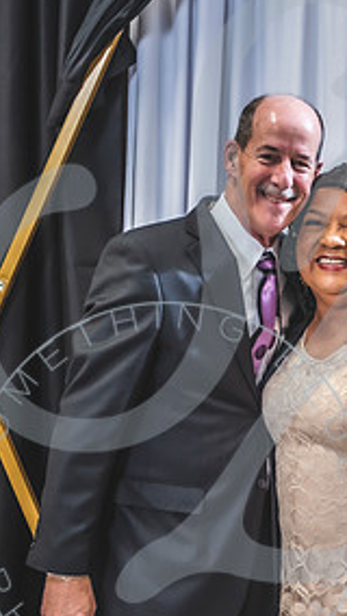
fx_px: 1519
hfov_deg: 13.0
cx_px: 265
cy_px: 338
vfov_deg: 22.9
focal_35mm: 93
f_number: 2.8
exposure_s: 1/250
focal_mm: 56
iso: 1600
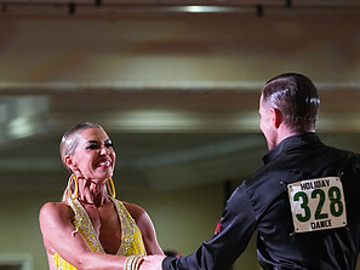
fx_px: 3652
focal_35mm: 351
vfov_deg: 4.2
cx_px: 193
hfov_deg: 5.6
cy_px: 322
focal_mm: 187
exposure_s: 1/400
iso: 8000
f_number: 5
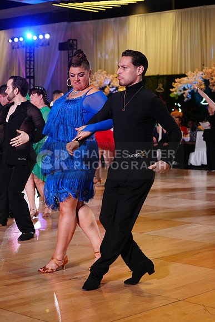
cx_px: 108
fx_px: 654
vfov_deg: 27.7
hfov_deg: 18.7
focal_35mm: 73
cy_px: 161
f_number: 4
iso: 2000
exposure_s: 1/400
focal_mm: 73
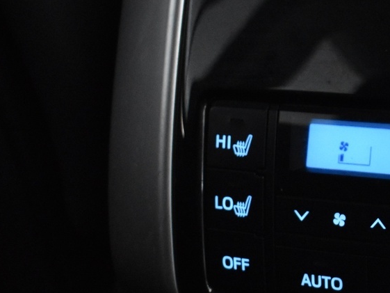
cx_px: 444
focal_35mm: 100
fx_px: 1127
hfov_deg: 18.8
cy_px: 208
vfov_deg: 14.8
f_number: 3.8
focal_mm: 24
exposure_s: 1/25
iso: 3200
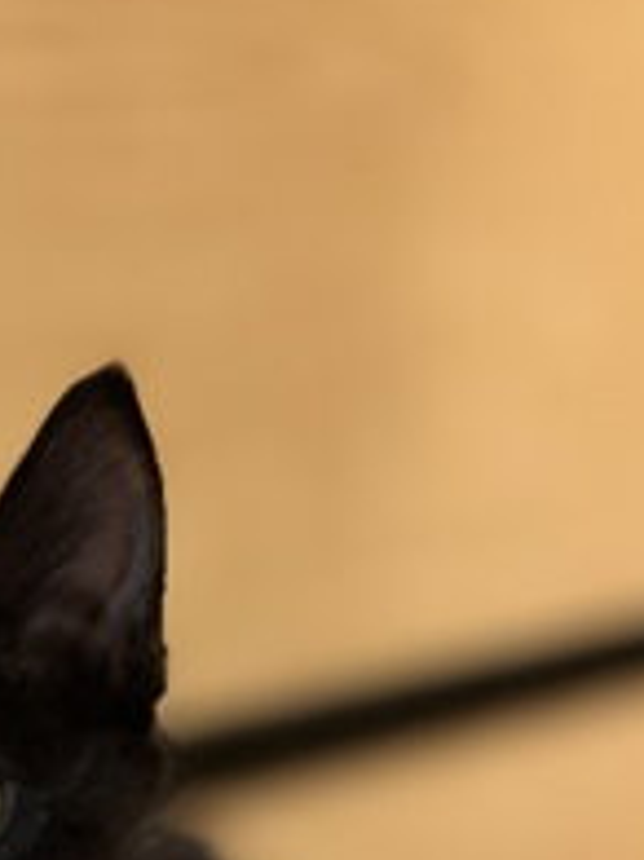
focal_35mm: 89
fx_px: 2210
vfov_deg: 20.9
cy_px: 946
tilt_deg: -19.0
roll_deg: +2.8
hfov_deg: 16.2
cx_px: 0
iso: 250
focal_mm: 5.1
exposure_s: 1/60
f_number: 1.6
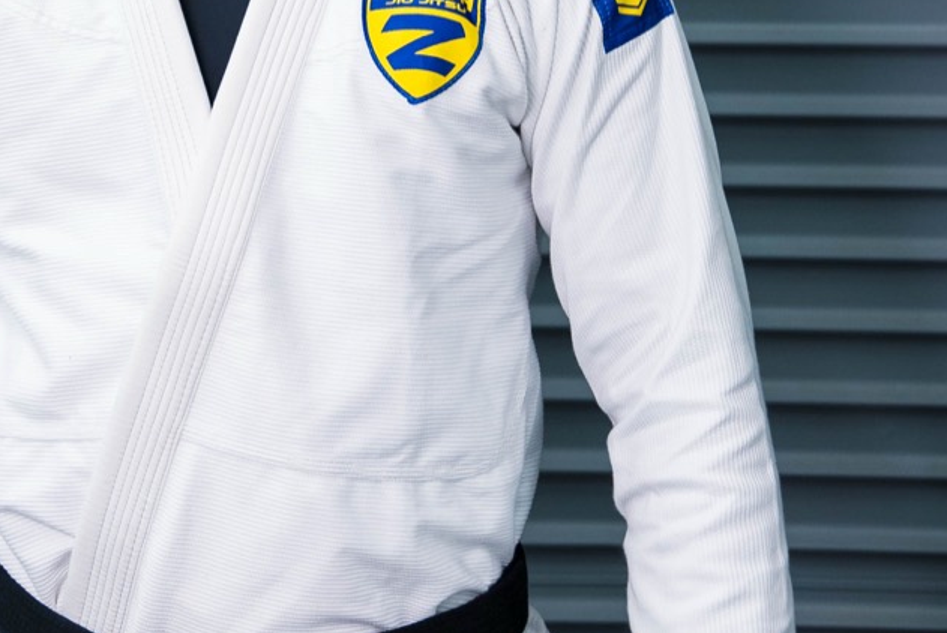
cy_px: -61
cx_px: 279
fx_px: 2686
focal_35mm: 102
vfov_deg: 13.2
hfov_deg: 19.9
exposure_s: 1/125
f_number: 2.8
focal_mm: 46
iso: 1000
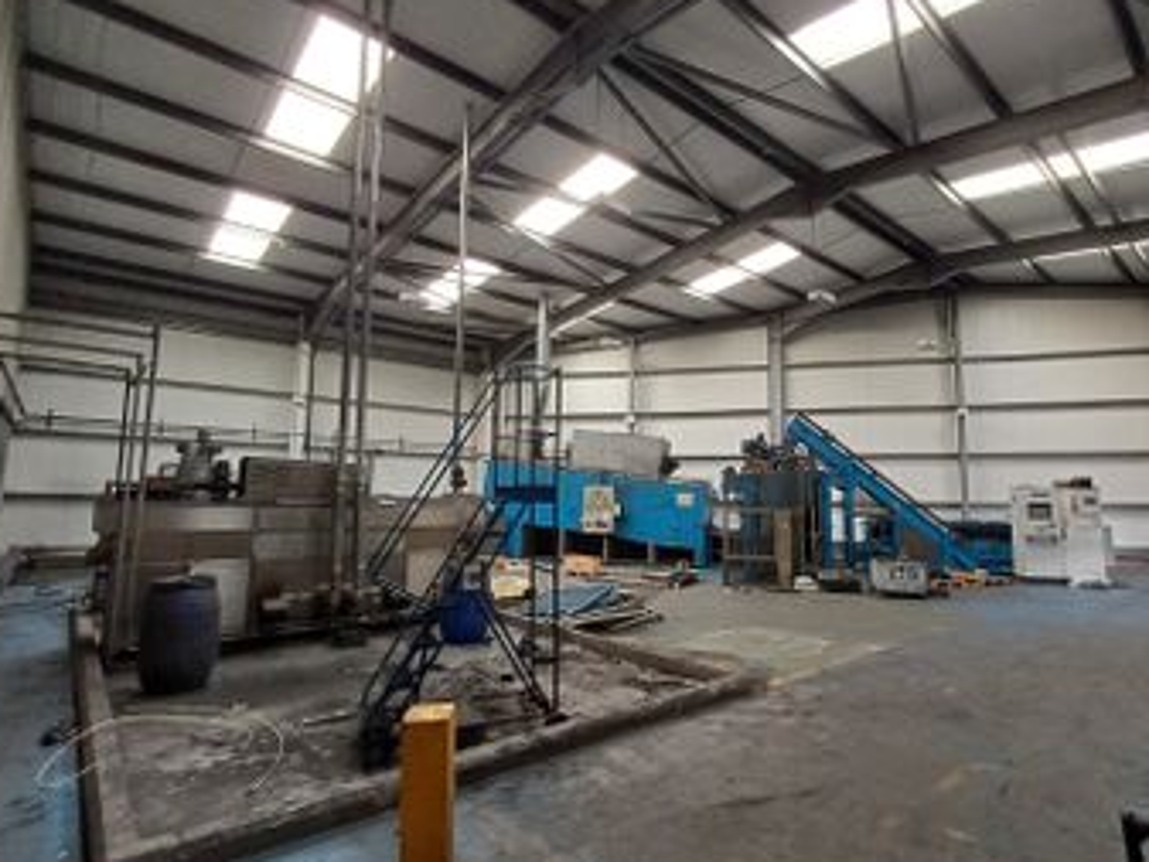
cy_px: 440
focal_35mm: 19
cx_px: 631
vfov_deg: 68.7
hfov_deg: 84.4
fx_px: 631
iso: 160
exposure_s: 1/33
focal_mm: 1.64
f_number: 2.2
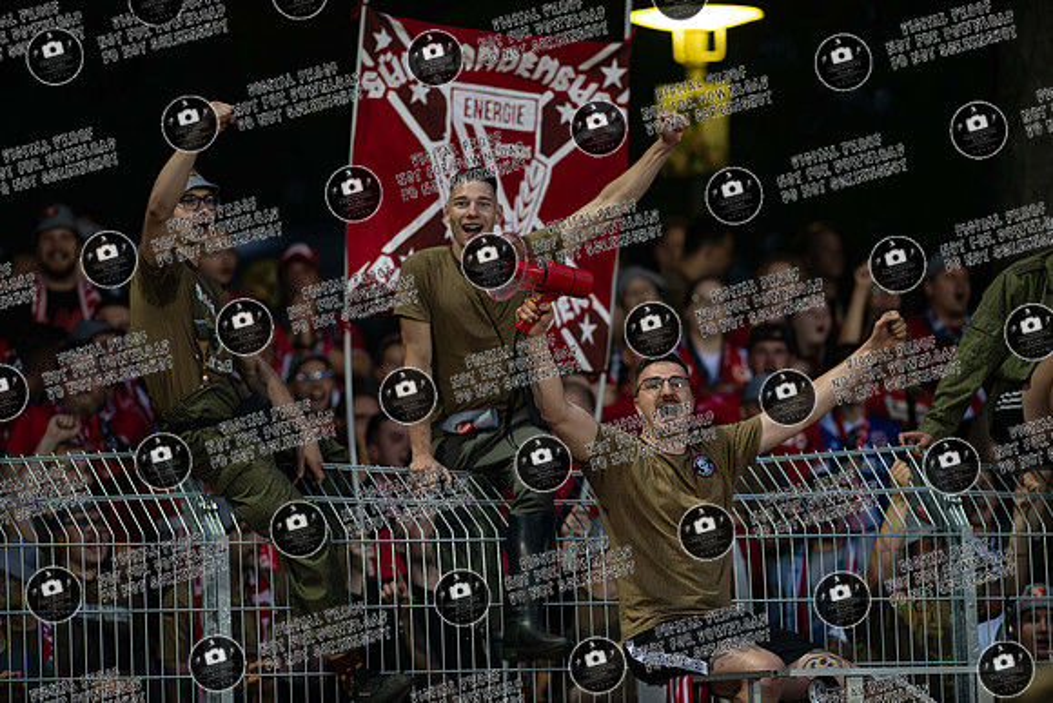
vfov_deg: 4.6
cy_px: 352
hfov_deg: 6.9
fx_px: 8777
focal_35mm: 300
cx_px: 526
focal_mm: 300
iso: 4000
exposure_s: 1/1250
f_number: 3.2
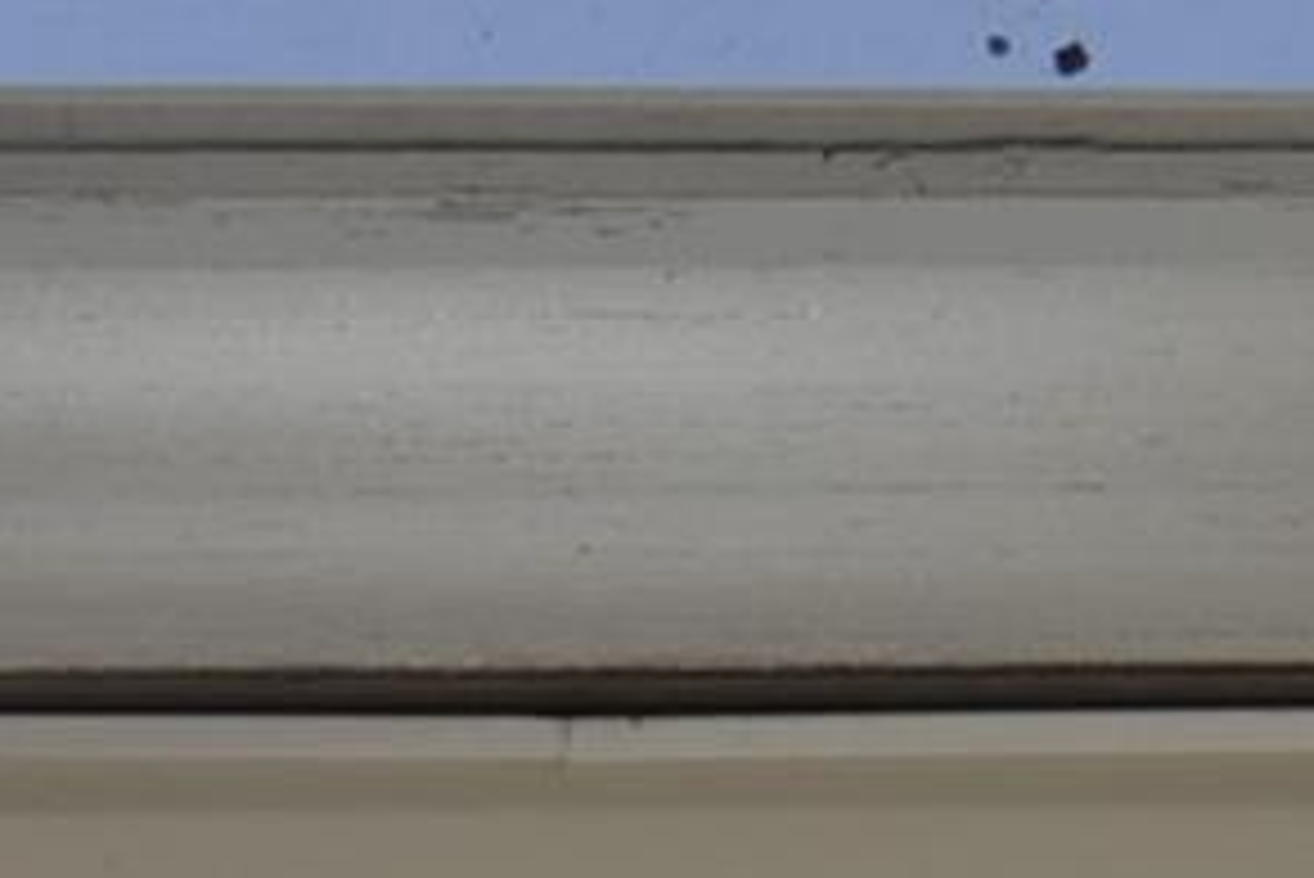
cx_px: -1264
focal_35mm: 242
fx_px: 8819
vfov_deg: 5.5
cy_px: 2267
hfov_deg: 8.1
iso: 100
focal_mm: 23
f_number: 6.3
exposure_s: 1/160
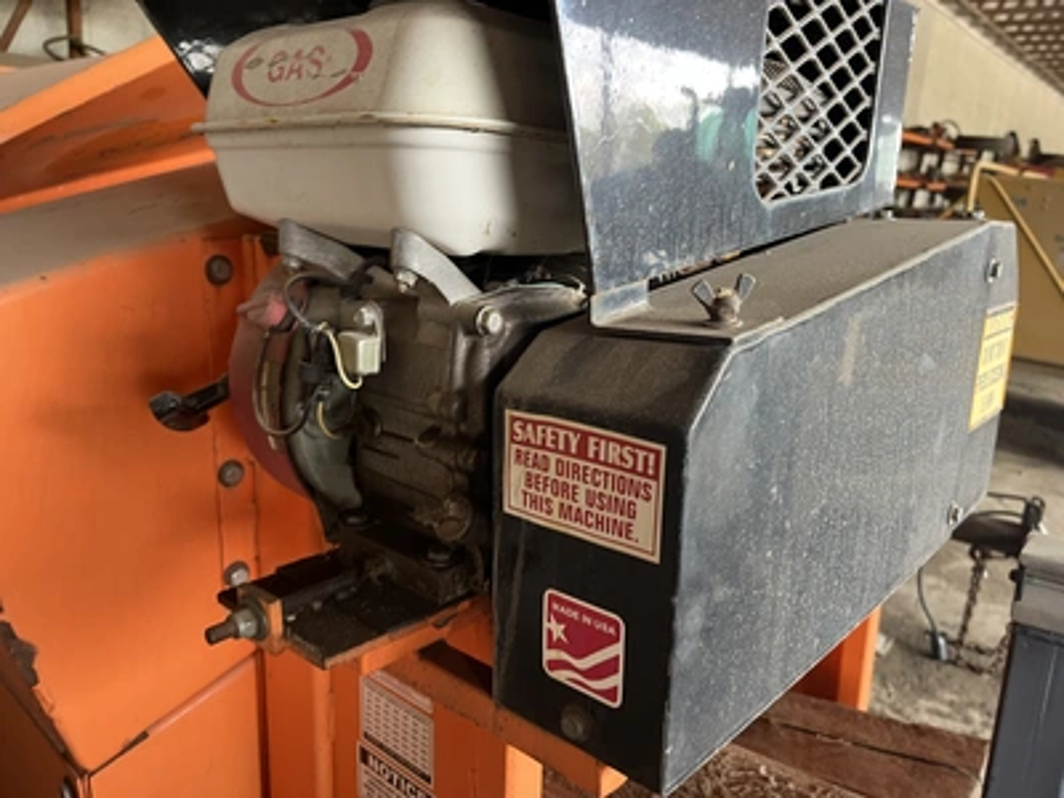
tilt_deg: -14.6
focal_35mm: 26
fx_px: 799
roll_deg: -4.4
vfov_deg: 53.1
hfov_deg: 67.3
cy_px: 399
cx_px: 532
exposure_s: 1/60
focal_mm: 5.1
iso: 160
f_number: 1.6
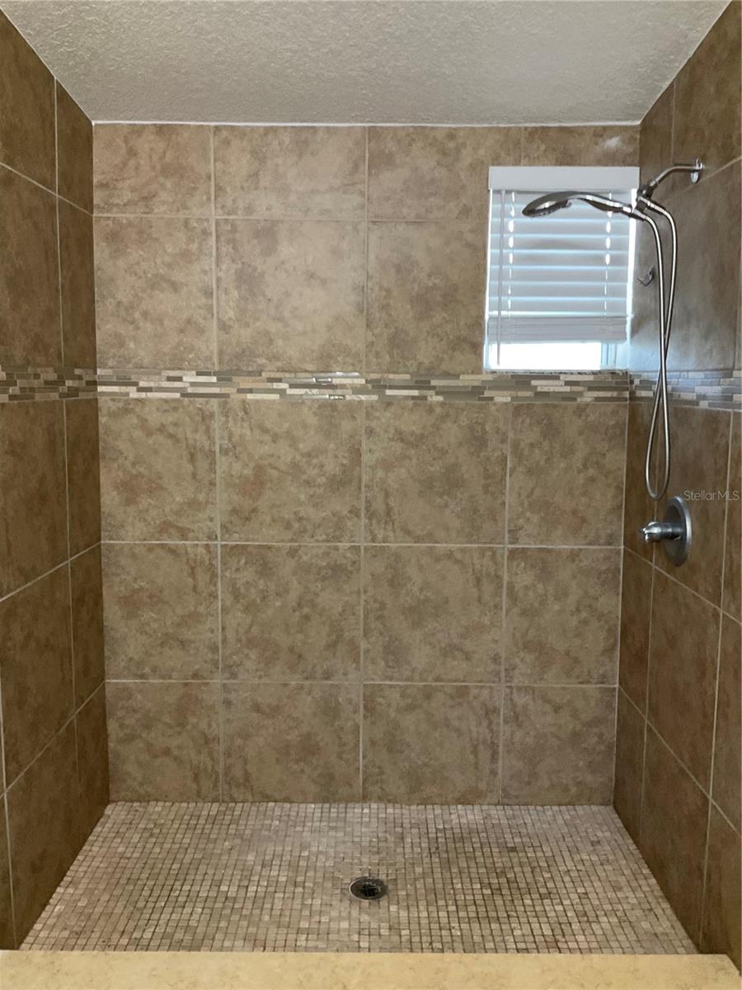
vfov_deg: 61.7
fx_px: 829
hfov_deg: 48.2
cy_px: 495
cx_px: 371
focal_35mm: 29
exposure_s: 1/40
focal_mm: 3
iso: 200
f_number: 1.8
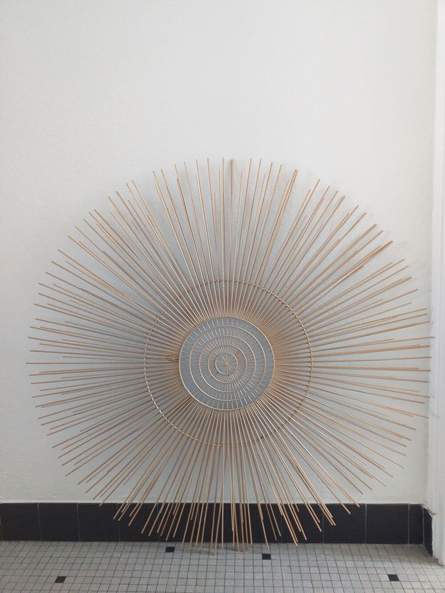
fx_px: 463
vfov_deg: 65.3
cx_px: 222
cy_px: 296
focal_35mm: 27
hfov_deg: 51.4
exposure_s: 1/50
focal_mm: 3.6
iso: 160
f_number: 1.9
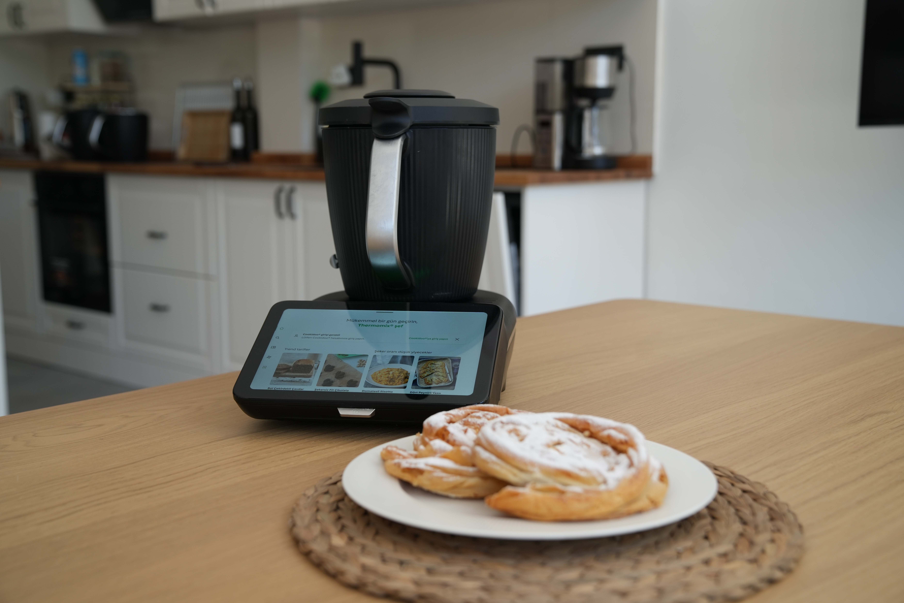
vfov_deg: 30.5
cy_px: 302
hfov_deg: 44.5
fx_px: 1105
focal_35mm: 44
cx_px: 452
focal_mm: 44
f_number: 4
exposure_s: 1/160
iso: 320
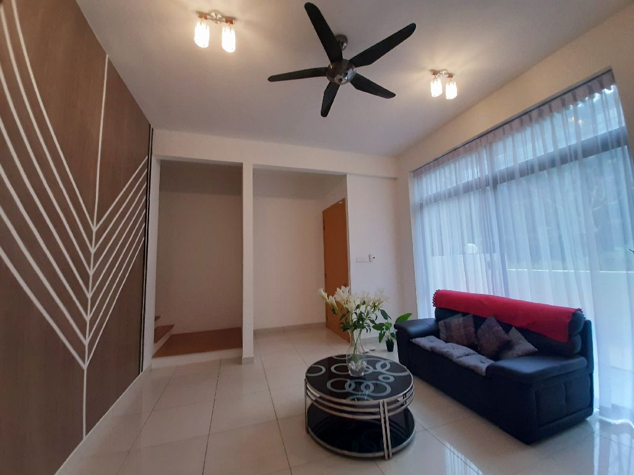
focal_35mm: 13
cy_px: 238
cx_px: 317
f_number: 2.2
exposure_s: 1/50
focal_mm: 1.42
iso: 125
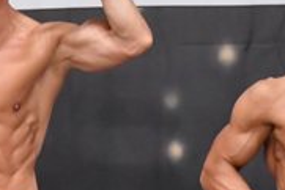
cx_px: -201
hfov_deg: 2.1
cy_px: 232
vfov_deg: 1.4
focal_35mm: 962
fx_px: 7622
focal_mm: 150
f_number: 5.6
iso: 6400
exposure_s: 1/400
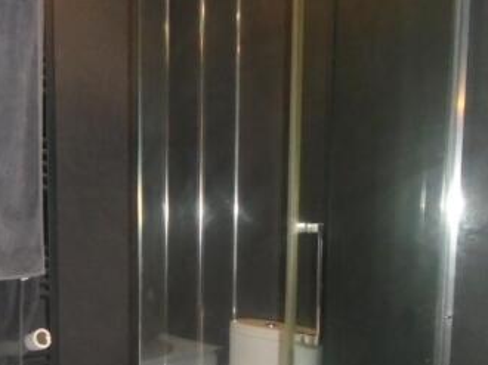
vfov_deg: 30.6
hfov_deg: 40.0
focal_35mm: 46
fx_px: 648
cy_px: 296
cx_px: 116
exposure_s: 1/30
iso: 400
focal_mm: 4.6
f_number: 3.2
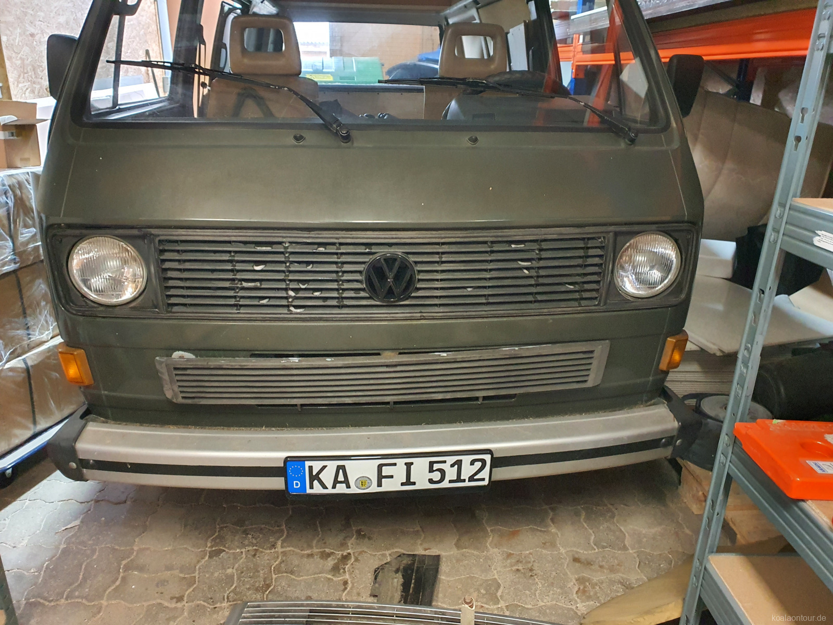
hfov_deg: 67.3
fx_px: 626
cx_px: 416
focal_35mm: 26
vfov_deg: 53.1
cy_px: 312
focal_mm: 4.3
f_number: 2.4
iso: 640
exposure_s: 1/50
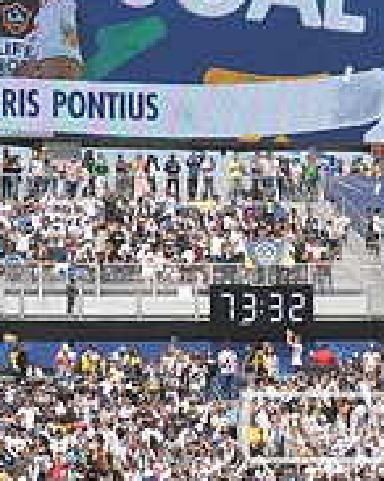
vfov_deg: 6.4
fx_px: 4326
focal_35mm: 304
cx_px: 429
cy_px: 32
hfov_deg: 5.1
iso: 250
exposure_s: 1/500
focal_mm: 102
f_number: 11
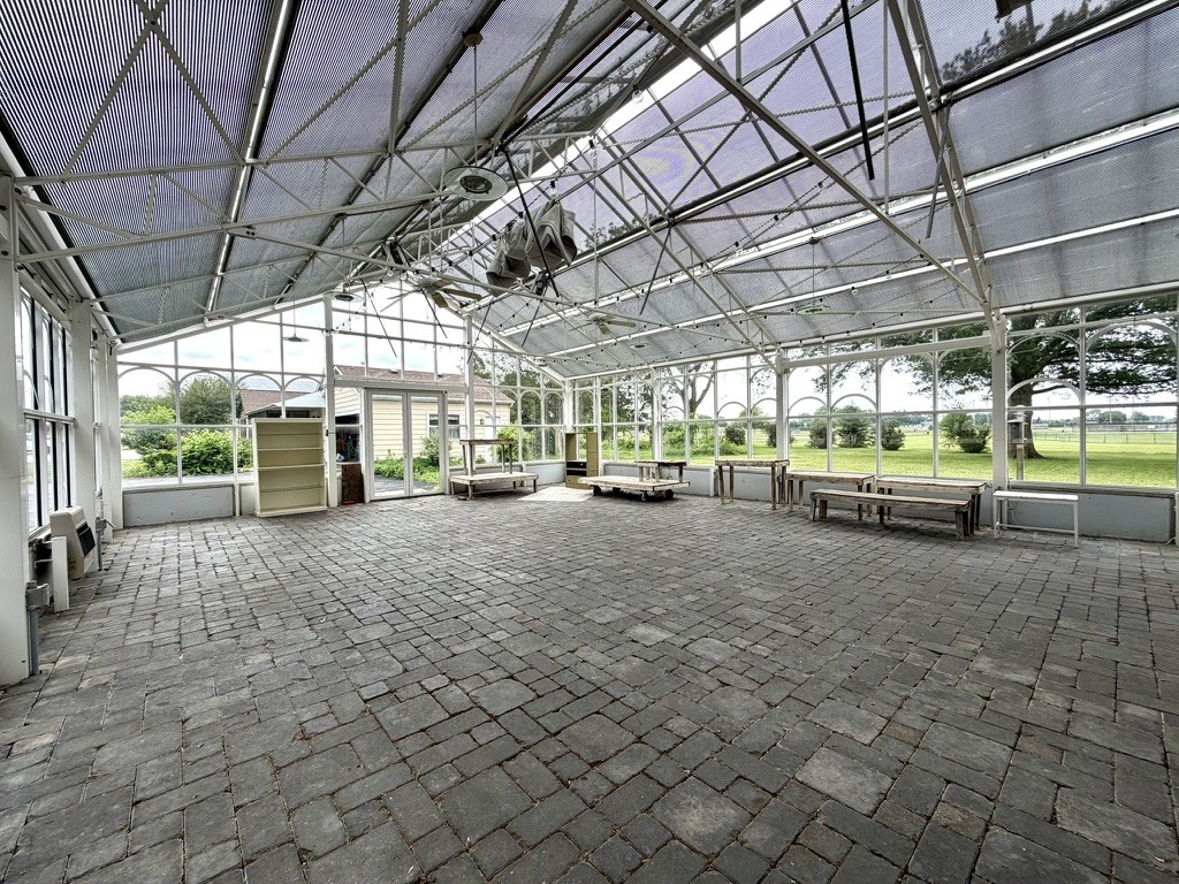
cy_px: 442
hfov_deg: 102.1
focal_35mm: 14
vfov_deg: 85.7
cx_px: 590
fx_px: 477
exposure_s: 1/419
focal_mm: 2.22
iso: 64
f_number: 2.2
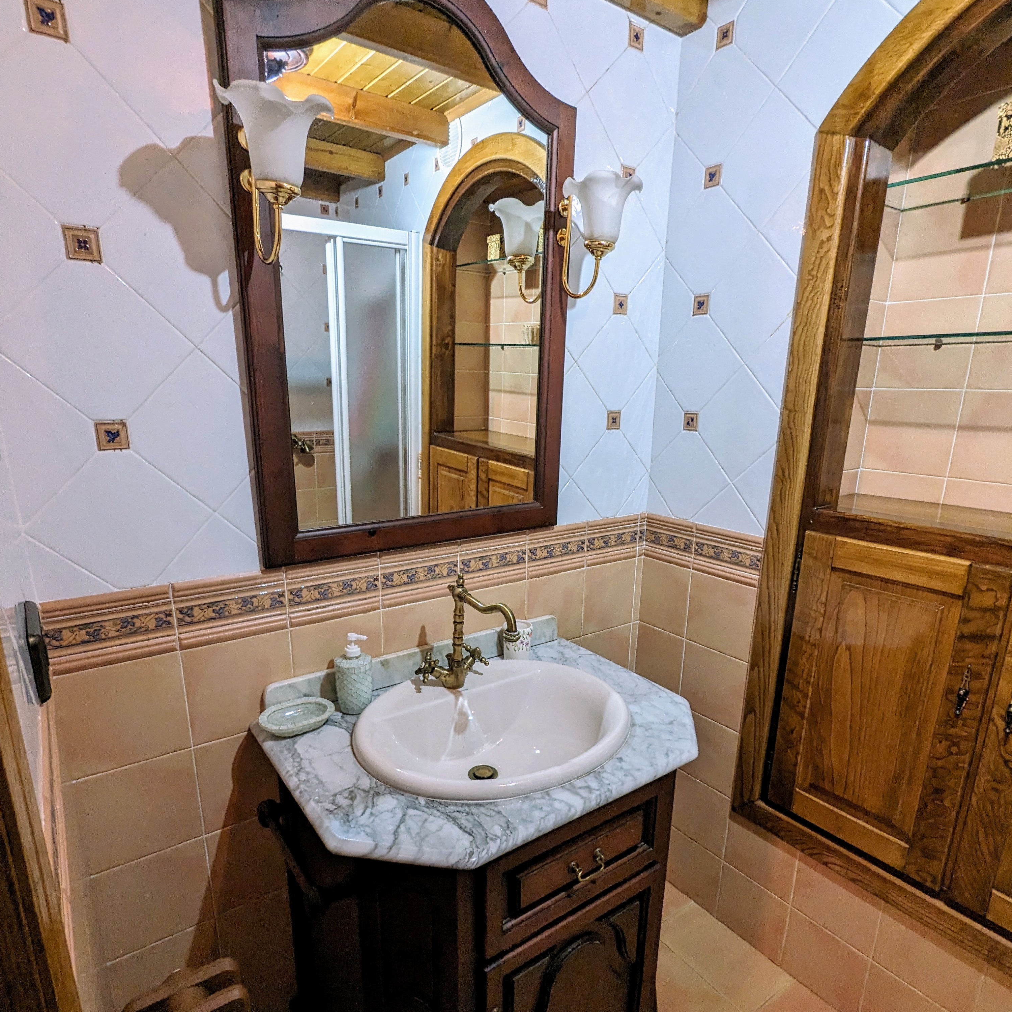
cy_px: 565
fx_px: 628
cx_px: 508
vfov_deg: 77.4
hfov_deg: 77.7
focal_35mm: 19
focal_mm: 2.35
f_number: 2.2
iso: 322
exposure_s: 1/50
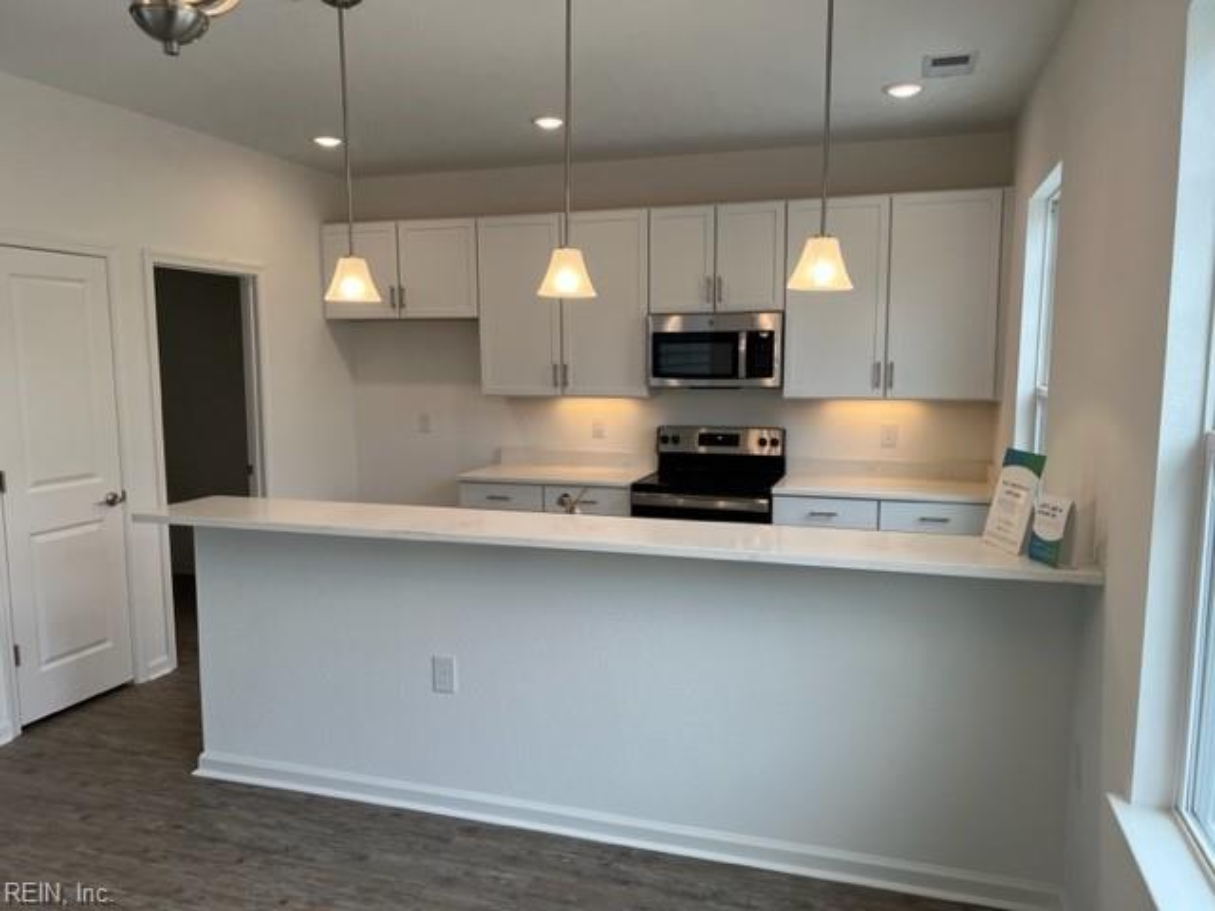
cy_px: 456
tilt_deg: -6.3
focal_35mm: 26
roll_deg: +0.8
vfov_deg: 53.1
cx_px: 608
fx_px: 913
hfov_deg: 67.3
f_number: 1.5
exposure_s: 1/333
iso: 50
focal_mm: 5.7
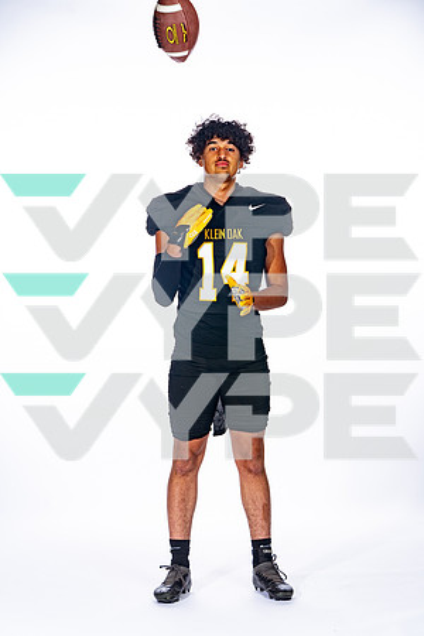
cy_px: 318
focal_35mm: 86
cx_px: 212
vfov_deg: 23.6
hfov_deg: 15.9
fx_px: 1519
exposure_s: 1/250
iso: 250
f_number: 8
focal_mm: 86
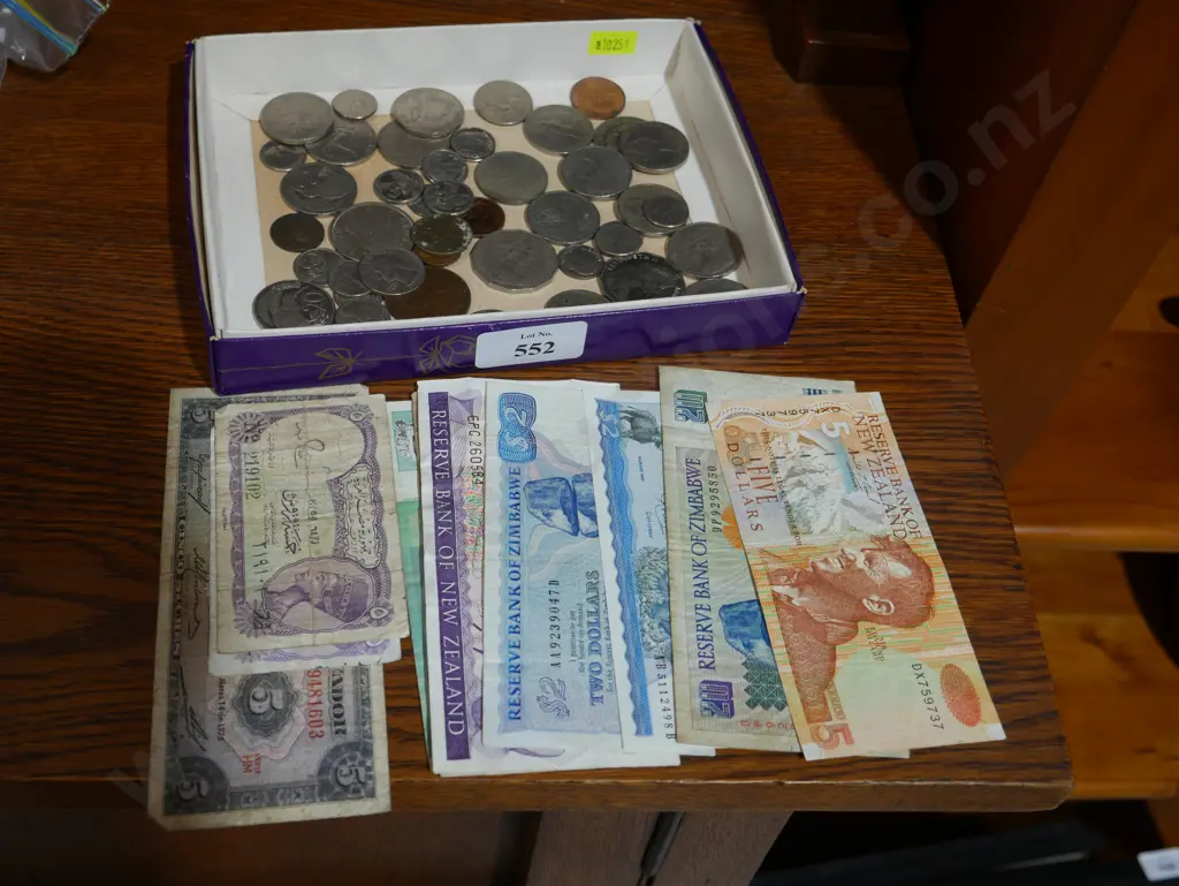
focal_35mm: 40
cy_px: 443
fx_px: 1363
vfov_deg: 36.0
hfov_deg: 46.8
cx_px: 590
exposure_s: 1/60
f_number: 4.5
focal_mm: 20
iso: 250
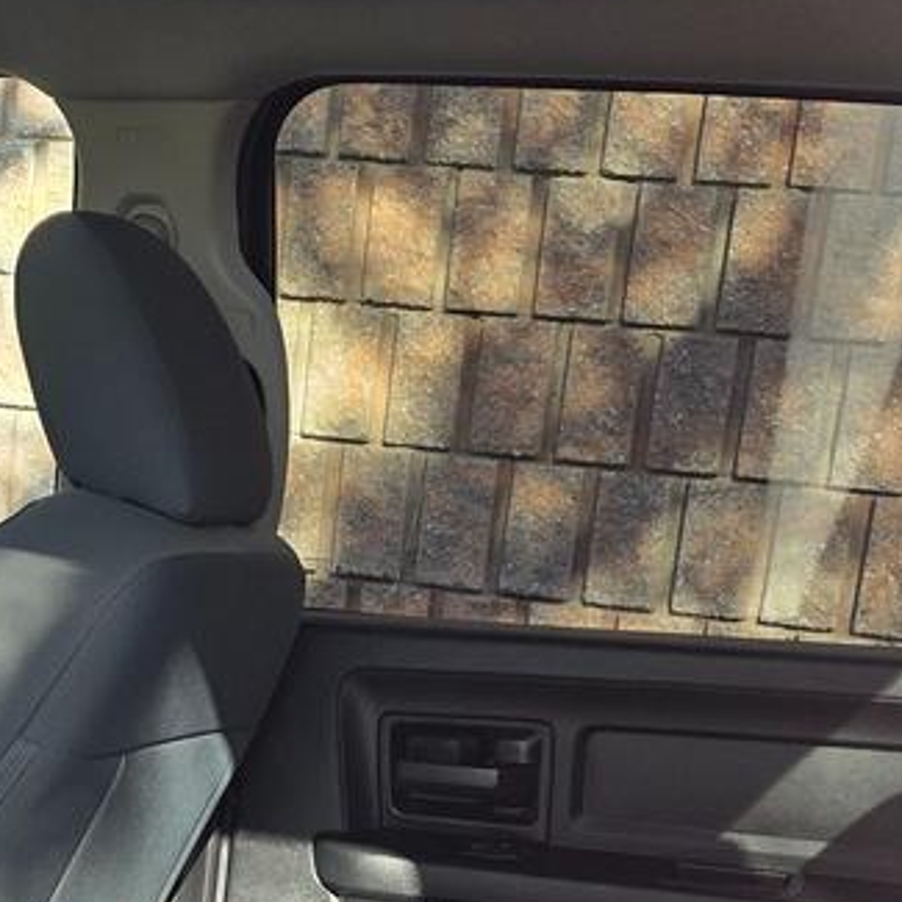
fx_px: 2358
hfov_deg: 21.4
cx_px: 205
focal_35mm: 80
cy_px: 1163
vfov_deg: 19.9
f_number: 1.7
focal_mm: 6.3
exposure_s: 1/180
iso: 40
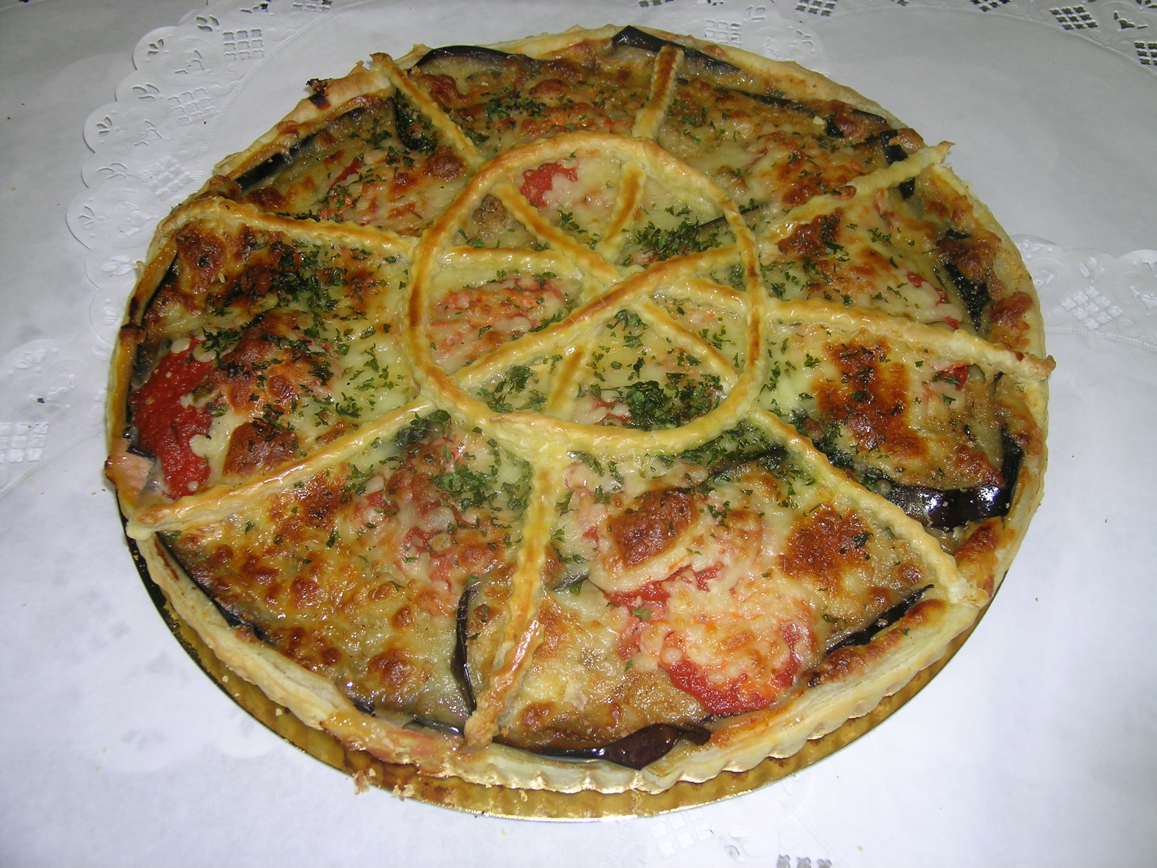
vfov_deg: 36.8
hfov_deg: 47.9
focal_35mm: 39
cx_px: 578
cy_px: 434
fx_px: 1304
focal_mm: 8
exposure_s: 1/60.1
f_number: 3.1
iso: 50
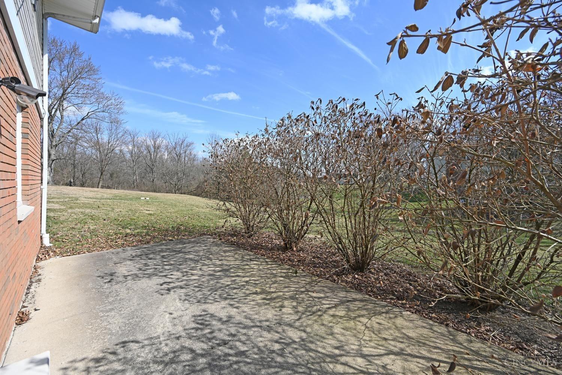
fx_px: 219
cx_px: 281
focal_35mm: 14
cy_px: 188
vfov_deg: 81.2
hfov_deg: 104.3
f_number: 6.3
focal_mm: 14
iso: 100
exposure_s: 1/320
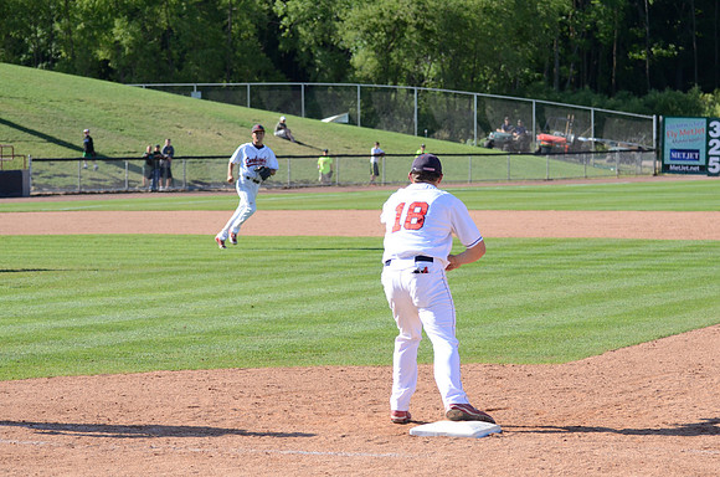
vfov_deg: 11.7
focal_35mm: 117
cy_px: 238
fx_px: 2335
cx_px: 360
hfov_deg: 17.5
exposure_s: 1/3200
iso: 800
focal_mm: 78
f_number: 4.5
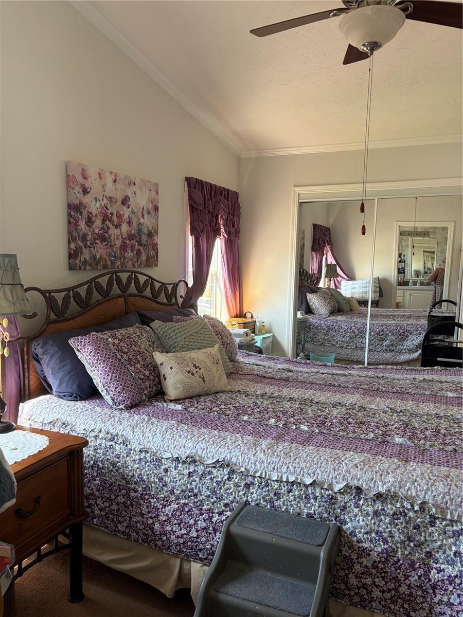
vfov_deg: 67.3
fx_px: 464
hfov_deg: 53.1
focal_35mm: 26
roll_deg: -0.7
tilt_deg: -5.8
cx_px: 232
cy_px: 308
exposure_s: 1/60
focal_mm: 5.96
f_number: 1.6
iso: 125
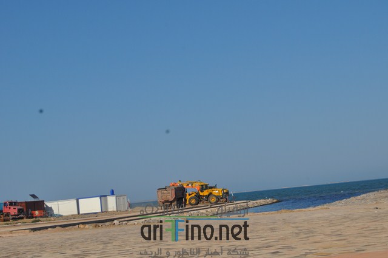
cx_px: 194
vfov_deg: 16.5
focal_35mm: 82
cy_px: 129
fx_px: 888
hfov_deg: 24.6
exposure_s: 1/640
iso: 200
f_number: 11
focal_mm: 55
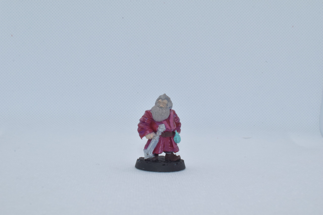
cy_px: 108
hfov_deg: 37.8
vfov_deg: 25.8
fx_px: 471
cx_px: 162
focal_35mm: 52
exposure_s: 1/125
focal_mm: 35
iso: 800
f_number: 22
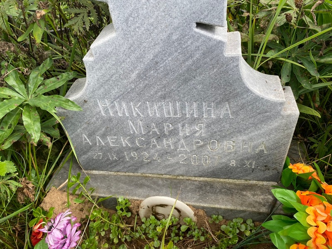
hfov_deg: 67.3
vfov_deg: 53.1
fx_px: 249
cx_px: 166
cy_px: 124
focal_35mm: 26
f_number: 1.8
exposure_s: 1/479
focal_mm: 4.25
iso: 32
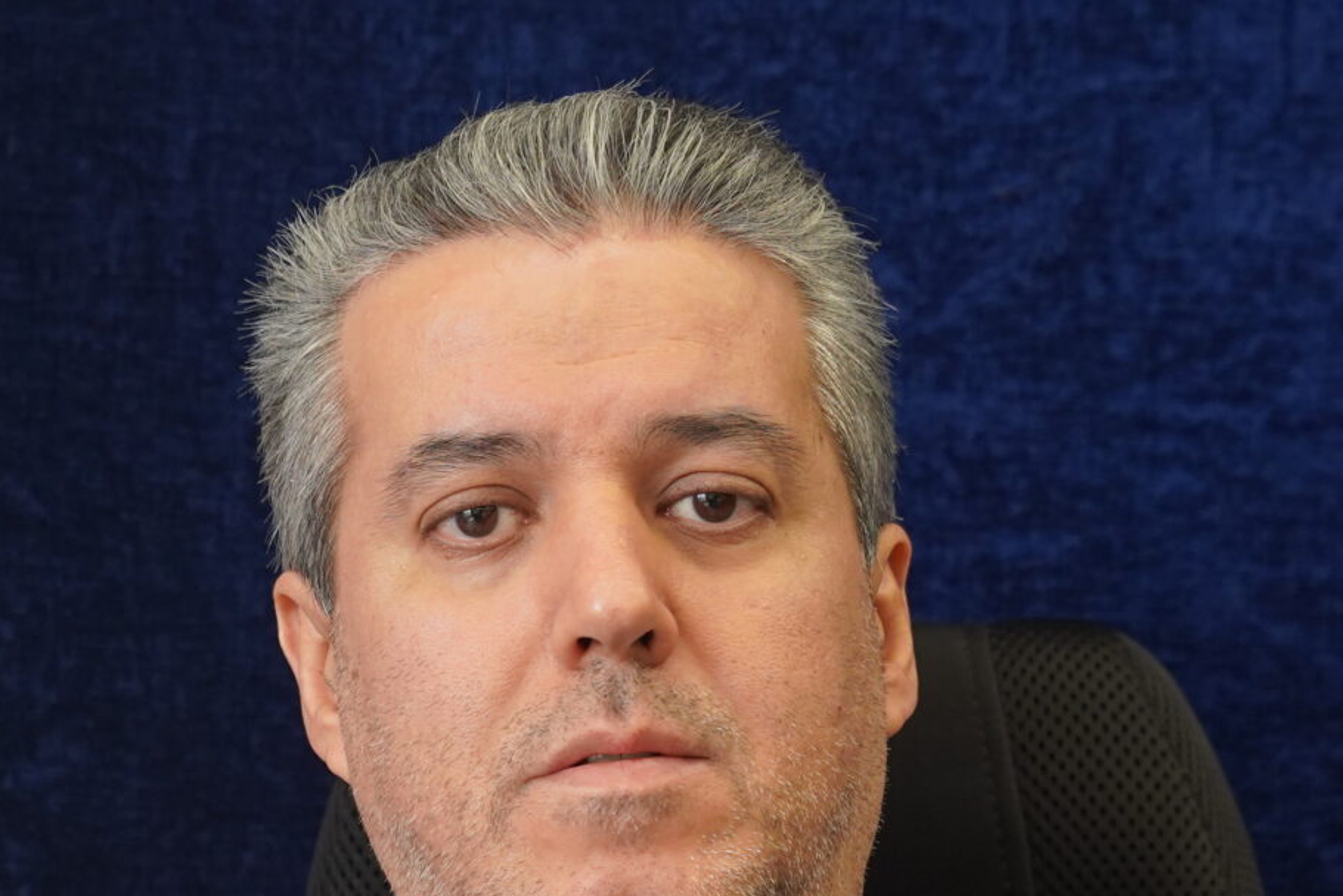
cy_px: 984
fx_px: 6246
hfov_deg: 12.2
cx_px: 372
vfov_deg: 8.1
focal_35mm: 167
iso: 1000
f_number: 4
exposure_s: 1/160
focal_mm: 59.5
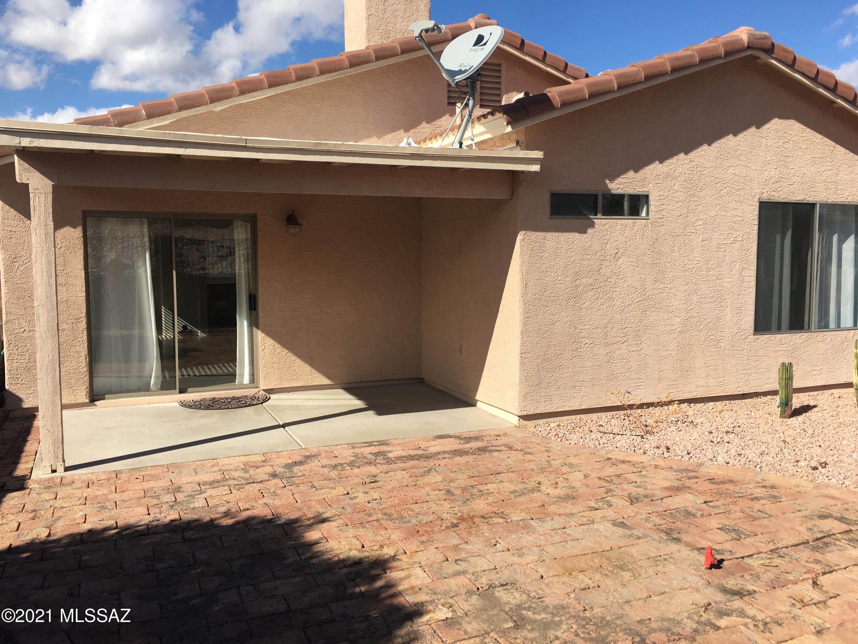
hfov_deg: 61.7
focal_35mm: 29
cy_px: 322
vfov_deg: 48.2
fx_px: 719
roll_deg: -1.1
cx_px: 429
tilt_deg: -5.2
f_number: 2.2
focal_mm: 4.15
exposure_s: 1/1603
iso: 25
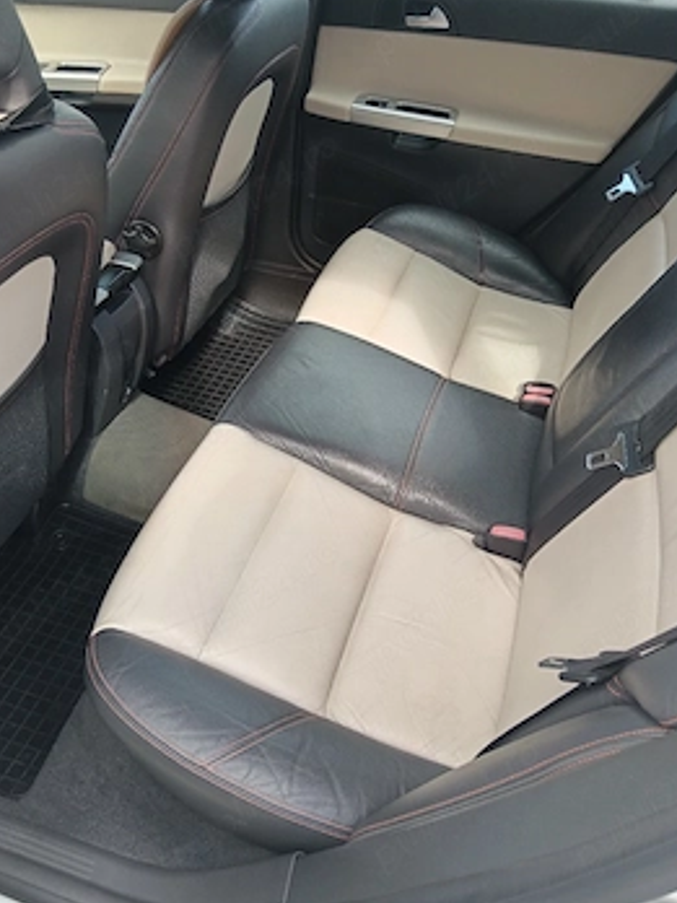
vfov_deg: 58.3
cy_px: 431
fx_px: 808
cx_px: 306
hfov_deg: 45.4
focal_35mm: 31
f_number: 1.9
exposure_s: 1/101
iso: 158
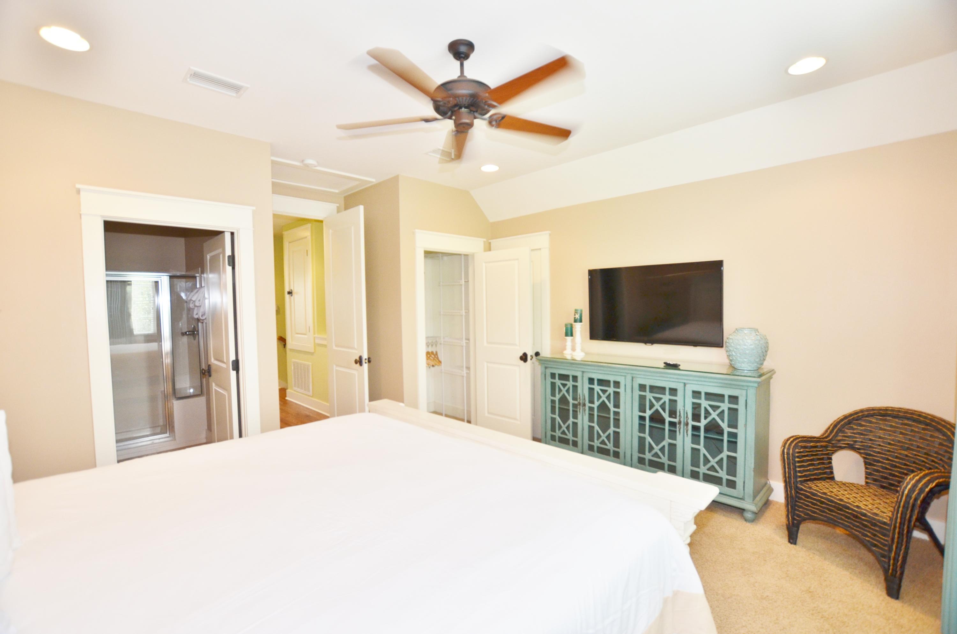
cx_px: 478
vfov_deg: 69.4
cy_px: 317
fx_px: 458
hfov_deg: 92.6
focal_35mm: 17
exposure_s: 1/60
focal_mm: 11.5
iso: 360
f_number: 4
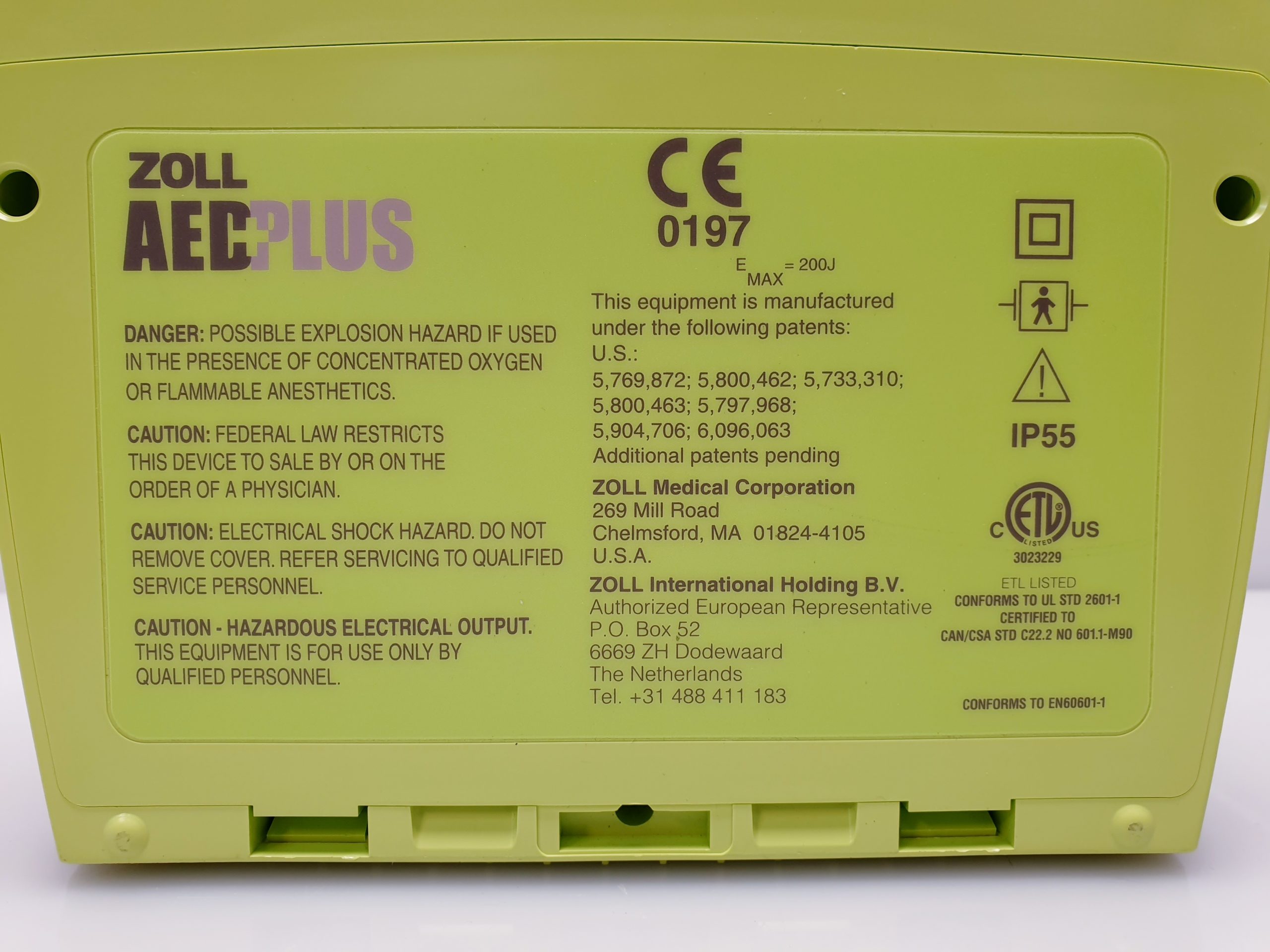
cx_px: 635
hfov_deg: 67.3
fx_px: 954
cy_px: 476
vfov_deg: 53.1
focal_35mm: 26
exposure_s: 1/50
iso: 64
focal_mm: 4.3
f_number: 2.4
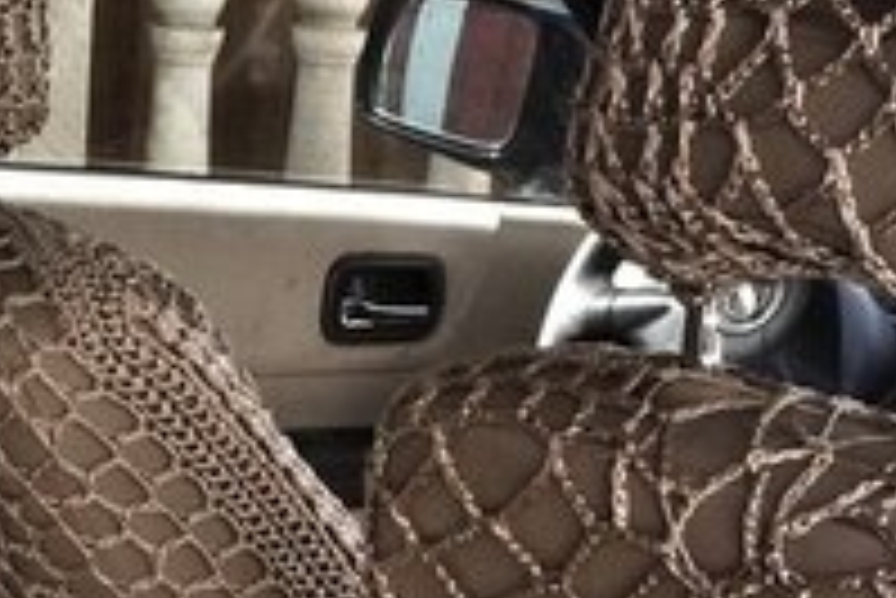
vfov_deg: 13.3
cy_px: 744
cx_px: 131
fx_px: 2491
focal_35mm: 100
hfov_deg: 20.1
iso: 32
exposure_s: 1/354
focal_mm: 4.15
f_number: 2.2
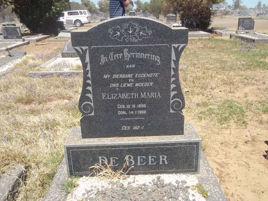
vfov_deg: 44.2
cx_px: 134
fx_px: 248
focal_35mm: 32
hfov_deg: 56.8
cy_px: 100
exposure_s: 1/400
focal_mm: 5.7
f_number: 5.5
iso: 80
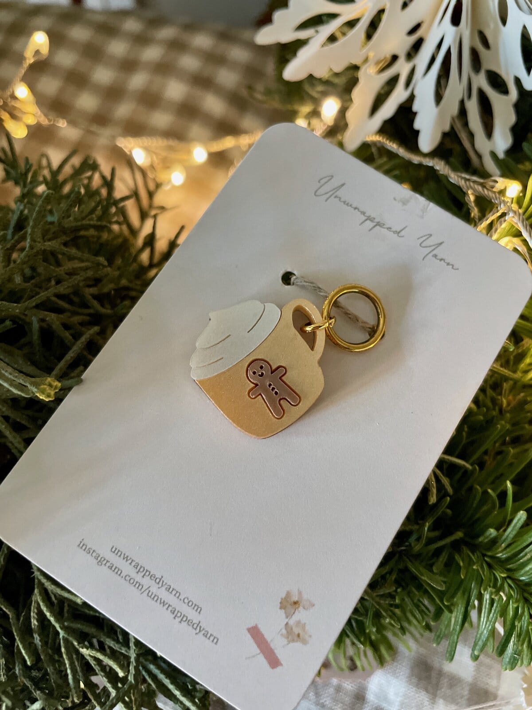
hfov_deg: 53.1
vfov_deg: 67.3
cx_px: 266
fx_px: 533
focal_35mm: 26
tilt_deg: -67.8
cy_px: 355
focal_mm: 4.2
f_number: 1.6
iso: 500
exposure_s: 1/51
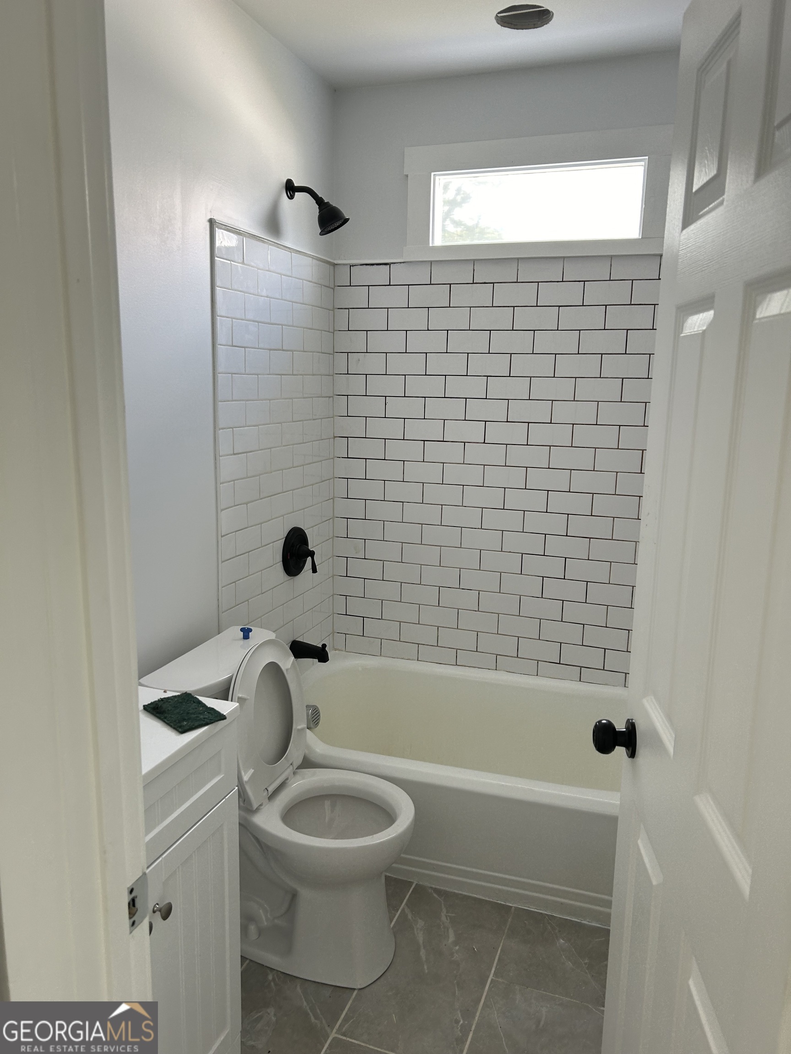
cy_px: 527
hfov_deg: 53.1
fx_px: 792
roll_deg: -0.4
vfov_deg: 67.3
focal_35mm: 26
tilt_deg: -10.0
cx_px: 396
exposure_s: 1/121
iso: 64
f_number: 1.5
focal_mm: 5.7
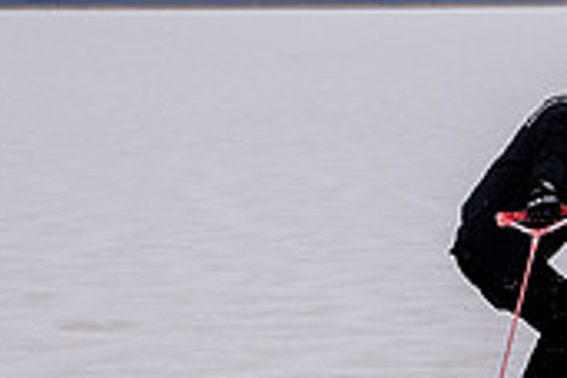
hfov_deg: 11.8
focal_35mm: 170
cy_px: 318
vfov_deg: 8.1
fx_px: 2677
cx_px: 703
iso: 100
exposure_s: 1/400
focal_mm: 50
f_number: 9
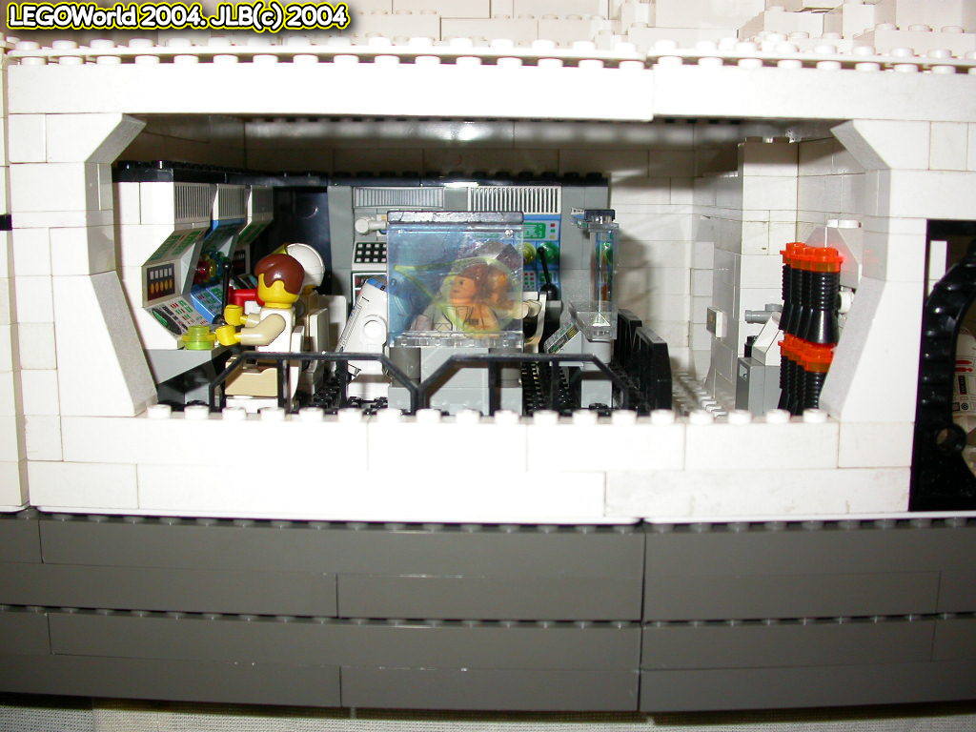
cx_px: 488
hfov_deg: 49.0
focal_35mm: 38
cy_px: 366
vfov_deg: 37.7
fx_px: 1071
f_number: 2.6
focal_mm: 7.85
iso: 100
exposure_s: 1/60
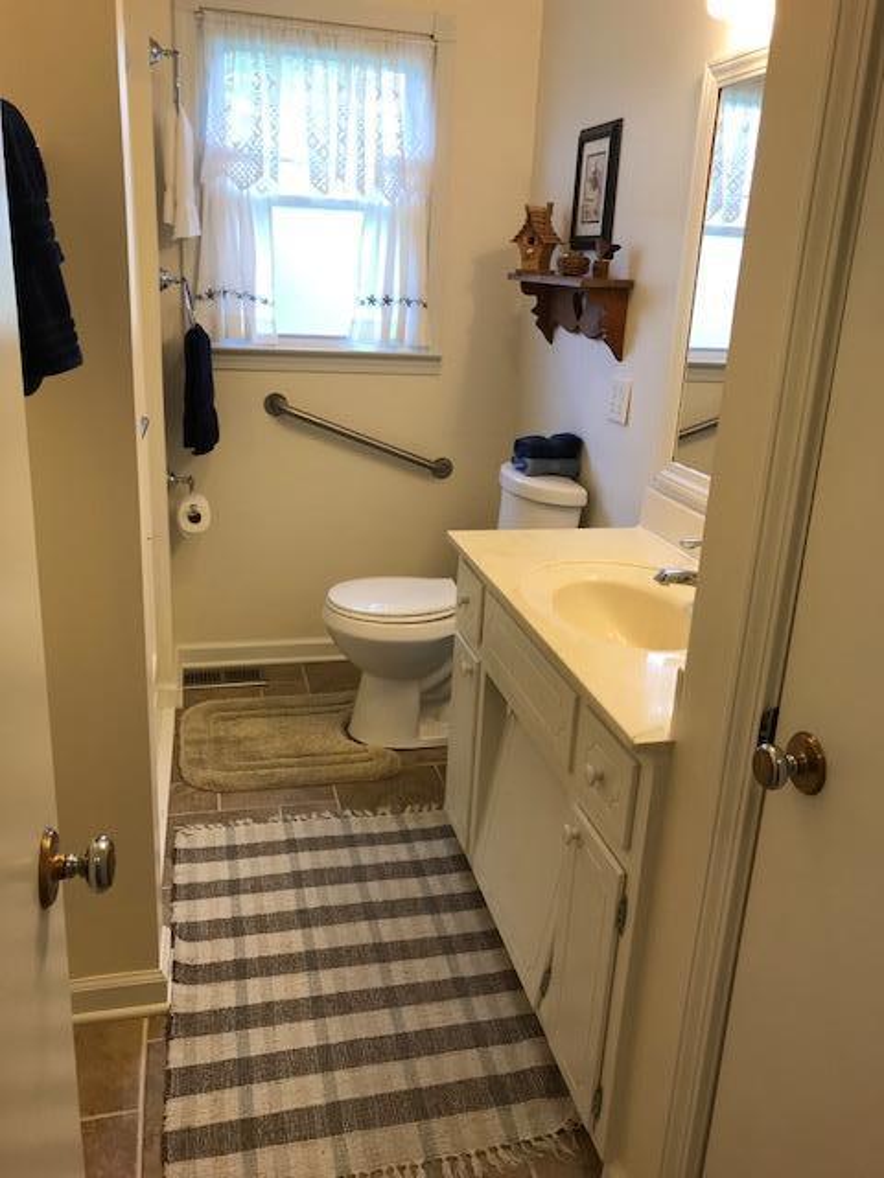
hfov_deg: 49.7
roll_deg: -2.7
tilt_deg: -18.6
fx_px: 953
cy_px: 589
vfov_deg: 63.4
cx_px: 442
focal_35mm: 28
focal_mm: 3.99
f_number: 1.8
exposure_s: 1/40
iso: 25
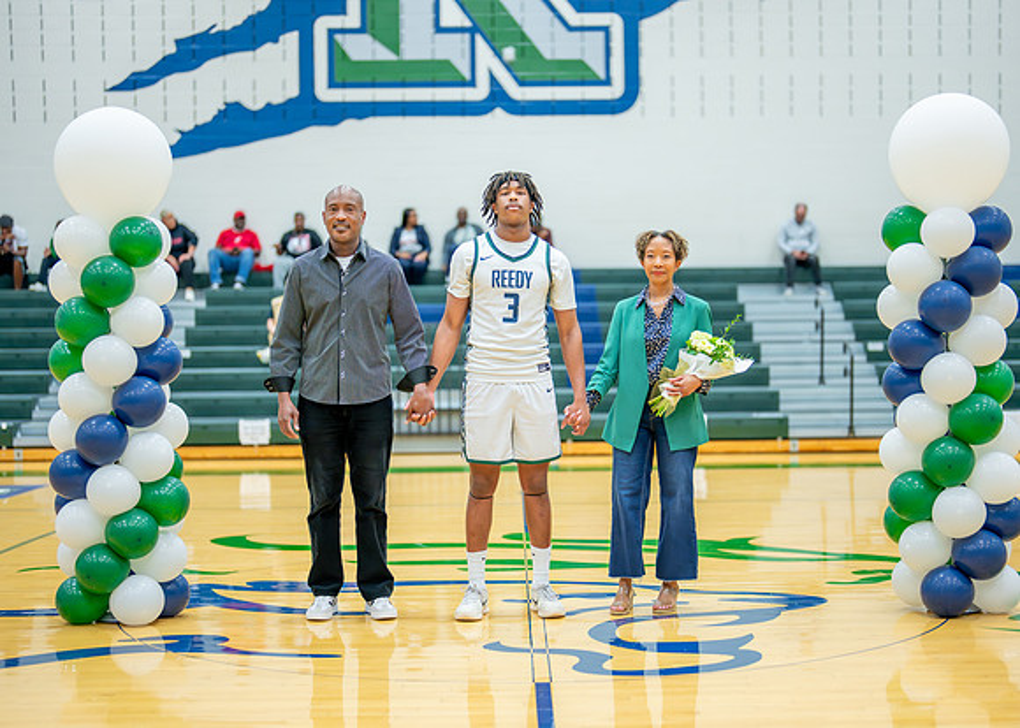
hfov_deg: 34.3
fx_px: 1653
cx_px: 537
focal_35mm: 57
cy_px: 387
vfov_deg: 24.8
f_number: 1.2
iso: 1000
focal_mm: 50
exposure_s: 1/800
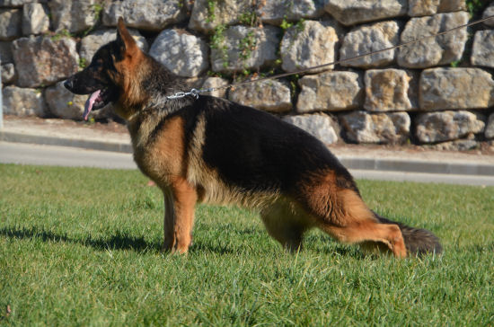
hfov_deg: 13.7
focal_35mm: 150
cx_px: 247
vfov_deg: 9.1
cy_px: 164
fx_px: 2054
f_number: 8
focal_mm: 100
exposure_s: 1/250
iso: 100
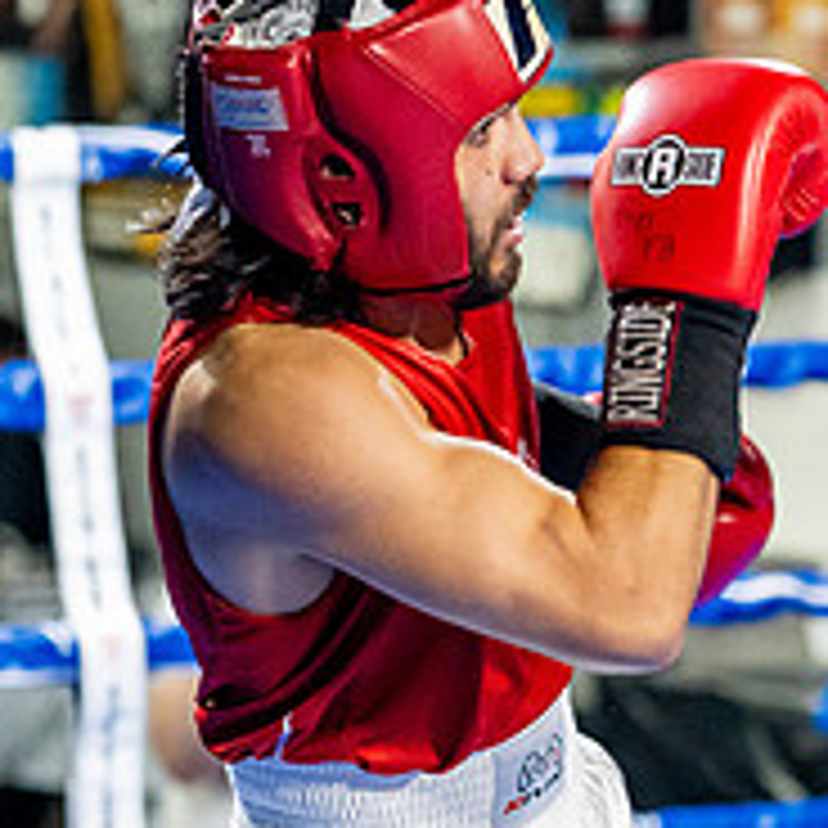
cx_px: 884
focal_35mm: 207
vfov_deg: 8.4
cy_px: 611
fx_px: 5602
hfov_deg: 8.4
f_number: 2
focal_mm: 68
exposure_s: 1/1000
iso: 4000
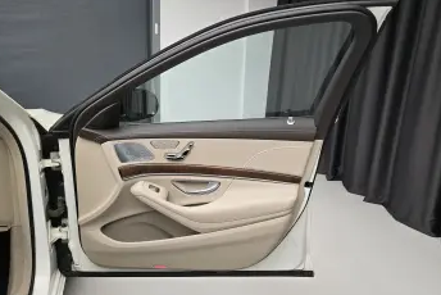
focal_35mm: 25
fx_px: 307
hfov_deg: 71.5
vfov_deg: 51.2
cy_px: 128
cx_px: 222
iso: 200
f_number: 1.7
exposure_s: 1/180
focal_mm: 6.3
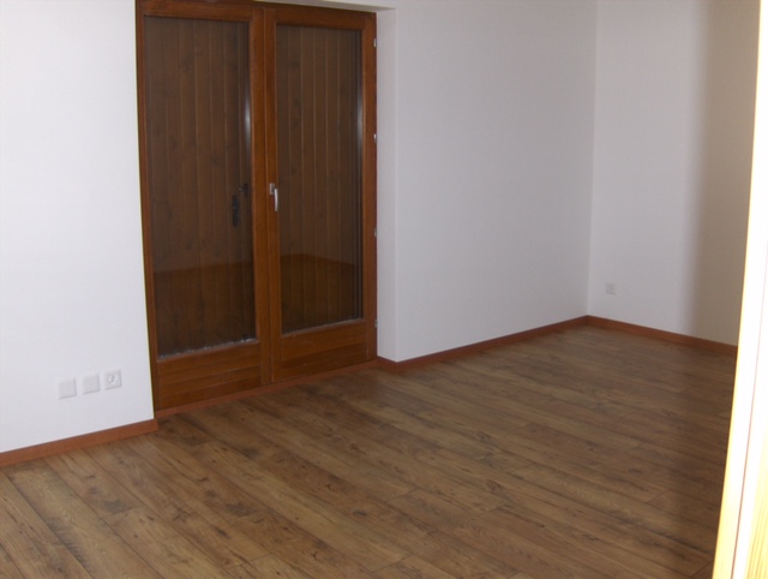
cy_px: 290
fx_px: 778
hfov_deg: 52.6
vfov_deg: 40.8
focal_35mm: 35
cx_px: 384
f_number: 2.8
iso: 108
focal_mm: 7.5
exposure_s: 1/60
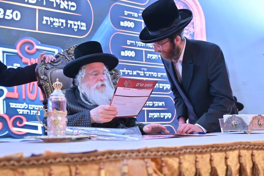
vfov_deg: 31.9
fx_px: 308
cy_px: 88
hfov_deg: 46.4
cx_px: 132
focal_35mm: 42
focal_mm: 42
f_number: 4
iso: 1250
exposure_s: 1/200
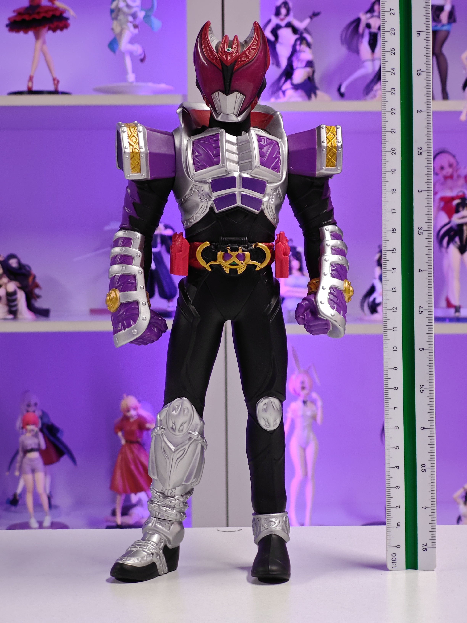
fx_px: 1439
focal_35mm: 80
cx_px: 234
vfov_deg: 24.4
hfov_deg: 18.4
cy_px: 312
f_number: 2.4
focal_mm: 7.48
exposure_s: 1/18.7
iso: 400
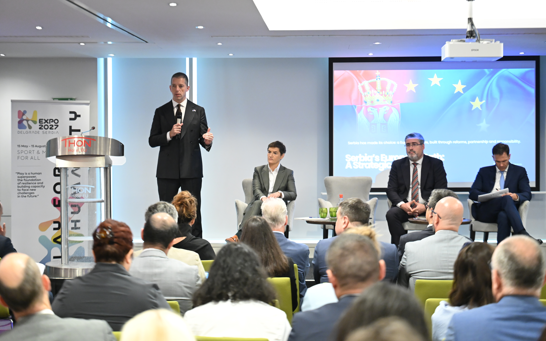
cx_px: 275
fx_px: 1071
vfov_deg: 18.1
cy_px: 179
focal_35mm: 72
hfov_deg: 28.6
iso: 5000
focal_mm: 70
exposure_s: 1/250
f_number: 2.8
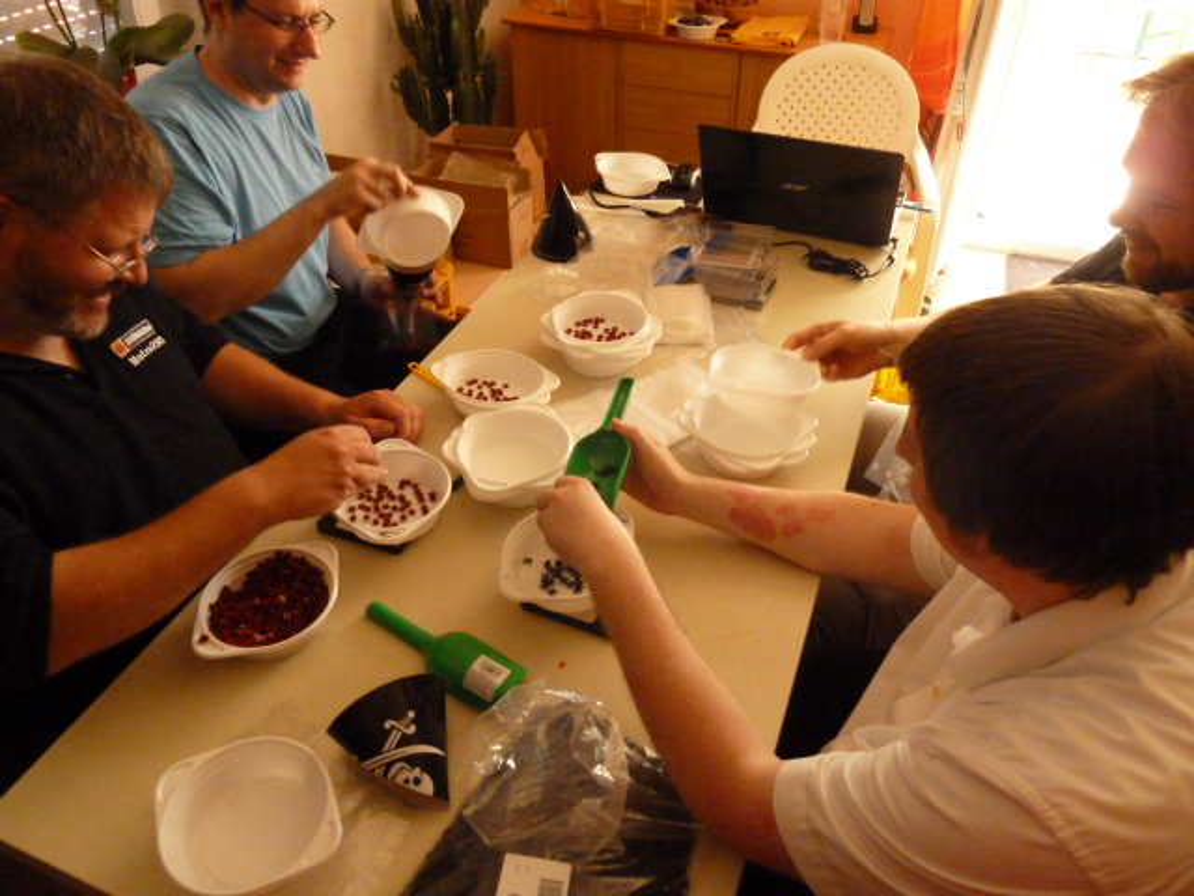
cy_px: 448
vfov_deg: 54.9
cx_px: 597
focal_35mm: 25
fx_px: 862
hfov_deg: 69.4
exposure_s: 1/40
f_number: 3.3
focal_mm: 4.1
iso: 800
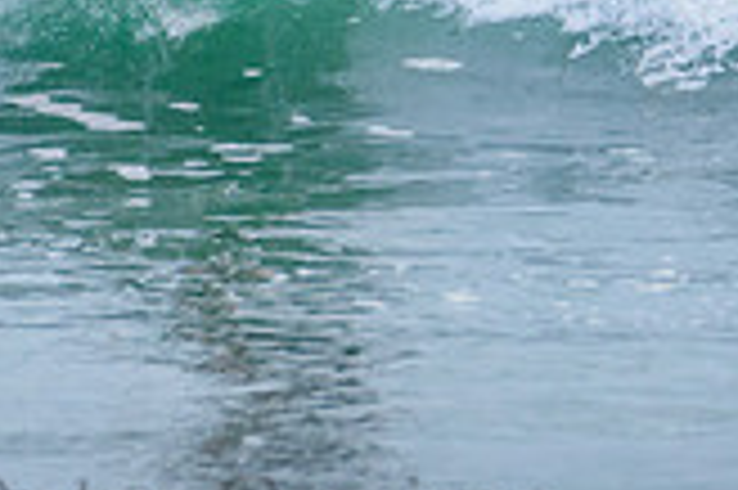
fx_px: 44460
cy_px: -324
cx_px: 506
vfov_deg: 0.6
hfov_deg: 1.0
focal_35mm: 2171
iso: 900
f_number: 5.6
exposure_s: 1/2000
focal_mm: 500
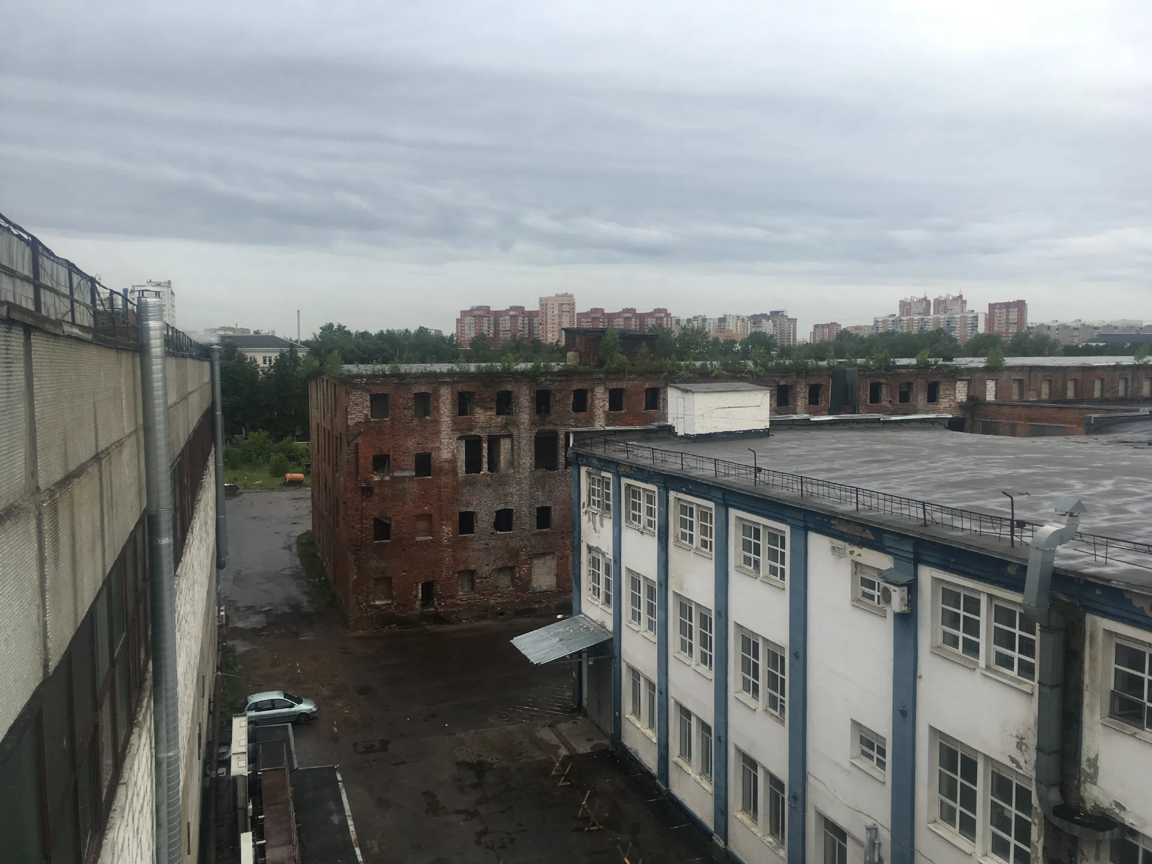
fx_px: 965
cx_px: 576
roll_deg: +1.6
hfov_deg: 61.7
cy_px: 432
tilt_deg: -6.6
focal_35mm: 29
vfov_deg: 48.2
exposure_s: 1/503
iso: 25
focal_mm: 4.15
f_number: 2.2
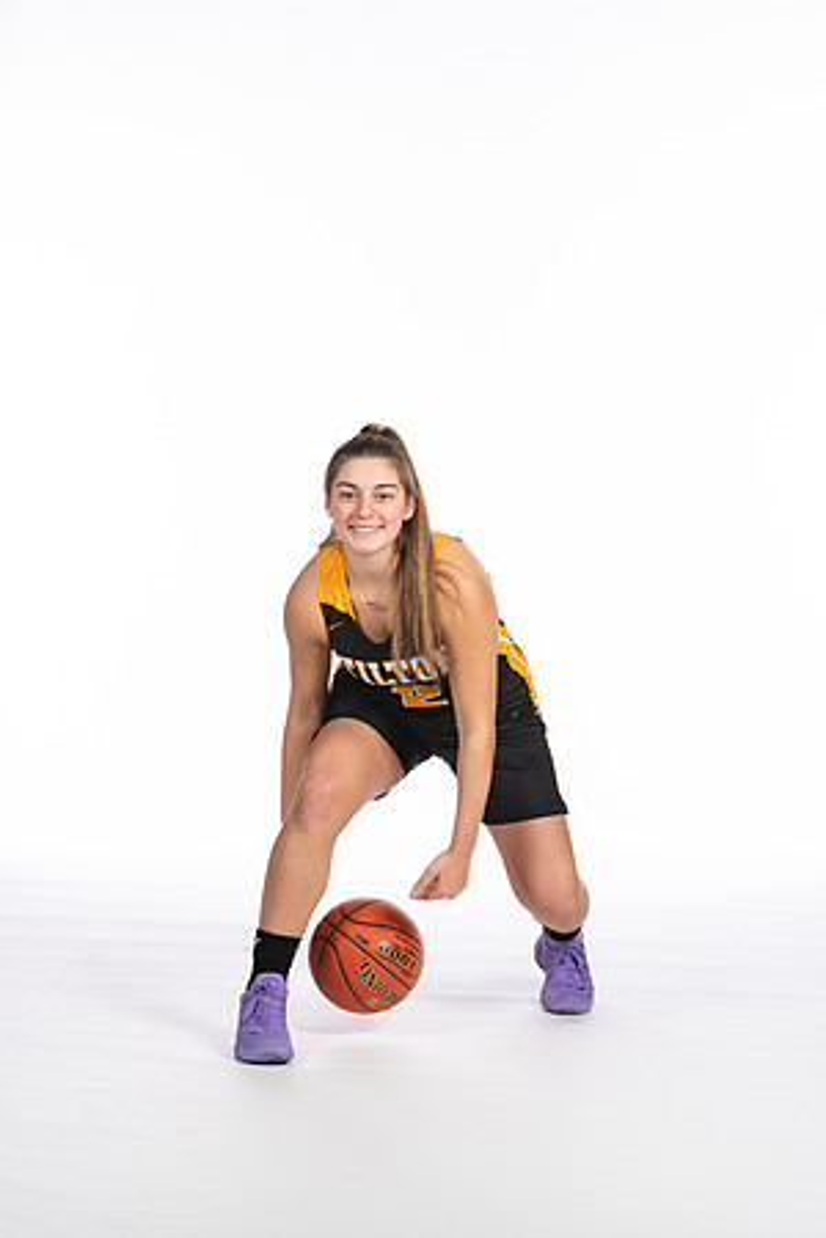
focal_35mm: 105
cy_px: 619
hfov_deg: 13.0
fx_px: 3613
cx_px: 413
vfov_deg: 19.5
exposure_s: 1/100
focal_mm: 70
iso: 100
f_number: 5
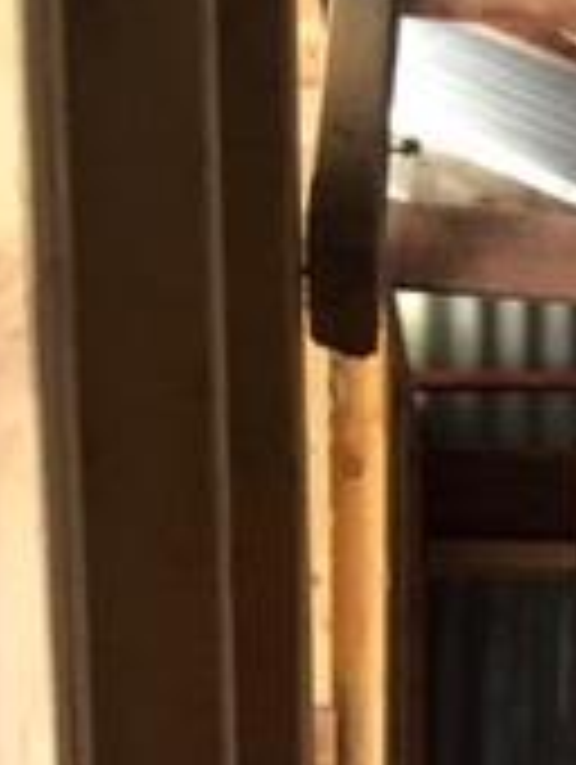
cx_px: 950
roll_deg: +0.0
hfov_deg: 12.7
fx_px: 2412
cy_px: 1174
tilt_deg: -6.9
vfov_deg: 16.3
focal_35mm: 109
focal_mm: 4.15
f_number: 2.2
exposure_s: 1/15
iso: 100
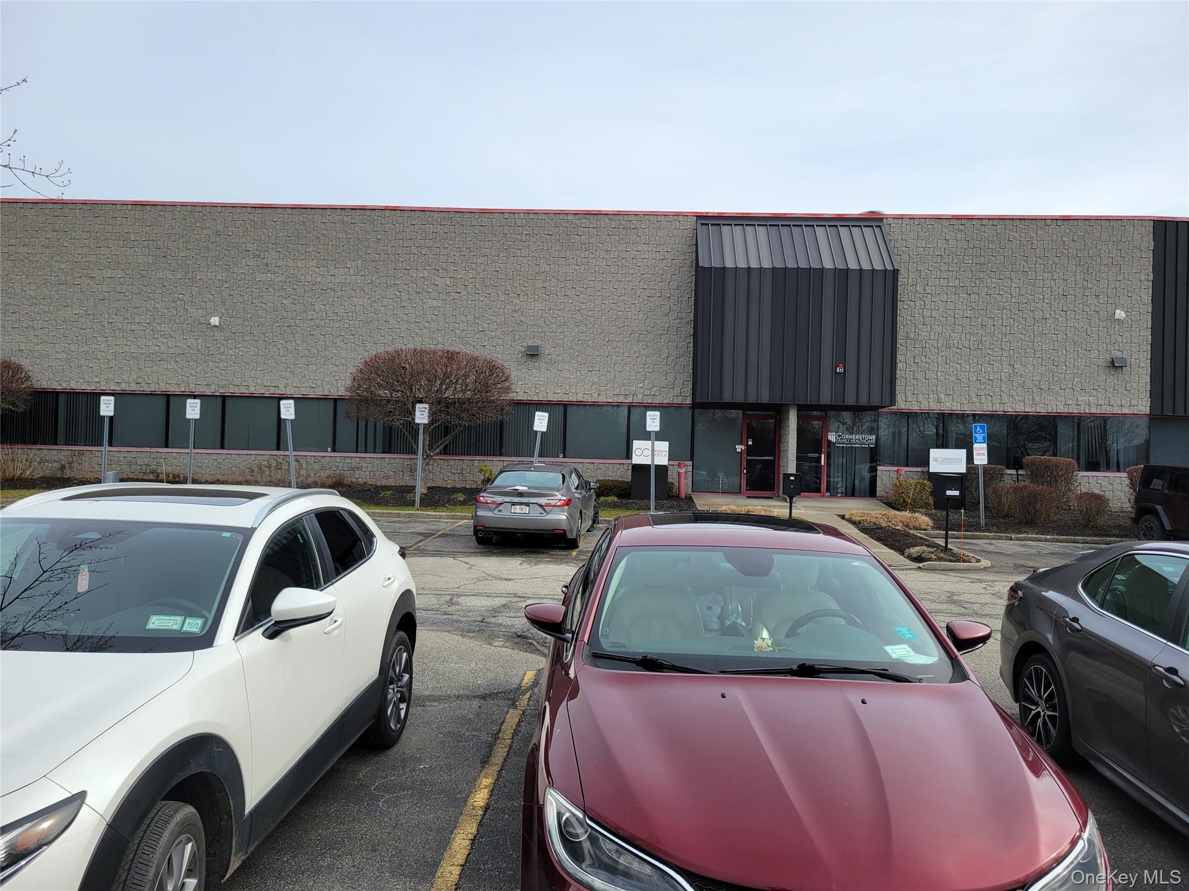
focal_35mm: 26
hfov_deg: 67.3
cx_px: 594
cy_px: 446
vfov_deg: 53.1
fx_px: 893
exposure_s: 1/1794
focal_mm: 5.4
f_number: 1.8
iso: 40
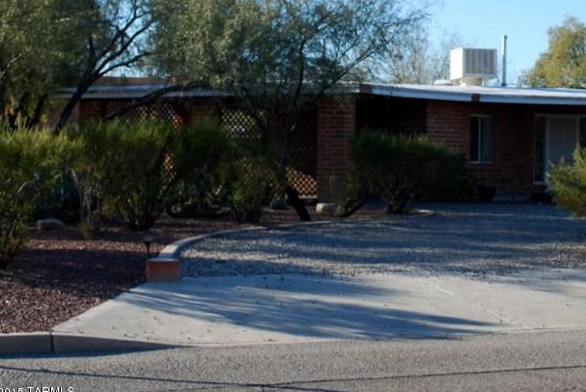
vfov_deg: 16.8
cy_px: 86
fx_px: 1320
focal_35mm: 81
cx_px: 477
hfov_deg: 24.6
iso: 100
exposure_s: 1/200
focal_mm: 32
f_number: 6.3
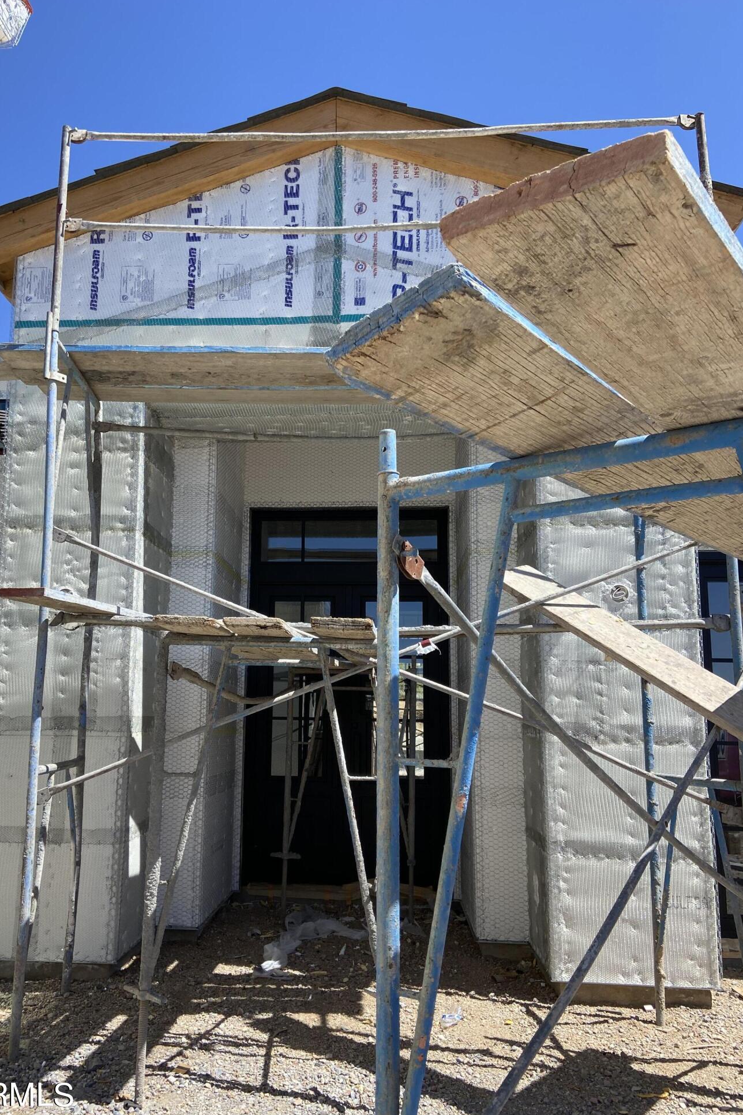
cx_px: 313
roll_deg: -0.2
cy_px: 571
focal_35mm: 28
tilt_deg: +9.4
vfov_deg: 65.5
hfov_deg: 46.2
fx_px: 867
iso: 32
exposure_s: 1/2028
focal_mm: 4.25
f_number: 1.8
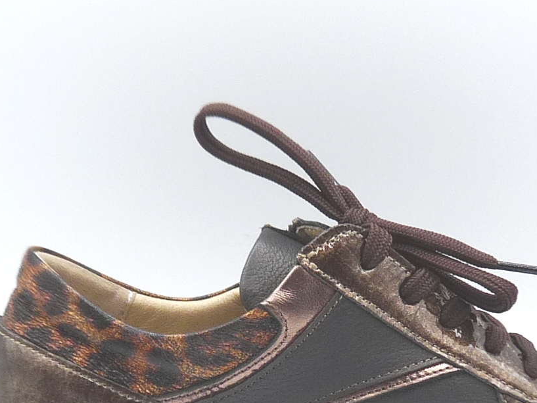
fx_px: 1458
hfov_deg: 20.8
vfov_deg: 15.5
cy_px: 385
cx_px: 350
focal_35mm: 94
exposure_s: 1/200
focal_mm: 4.8
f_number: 4
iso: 100
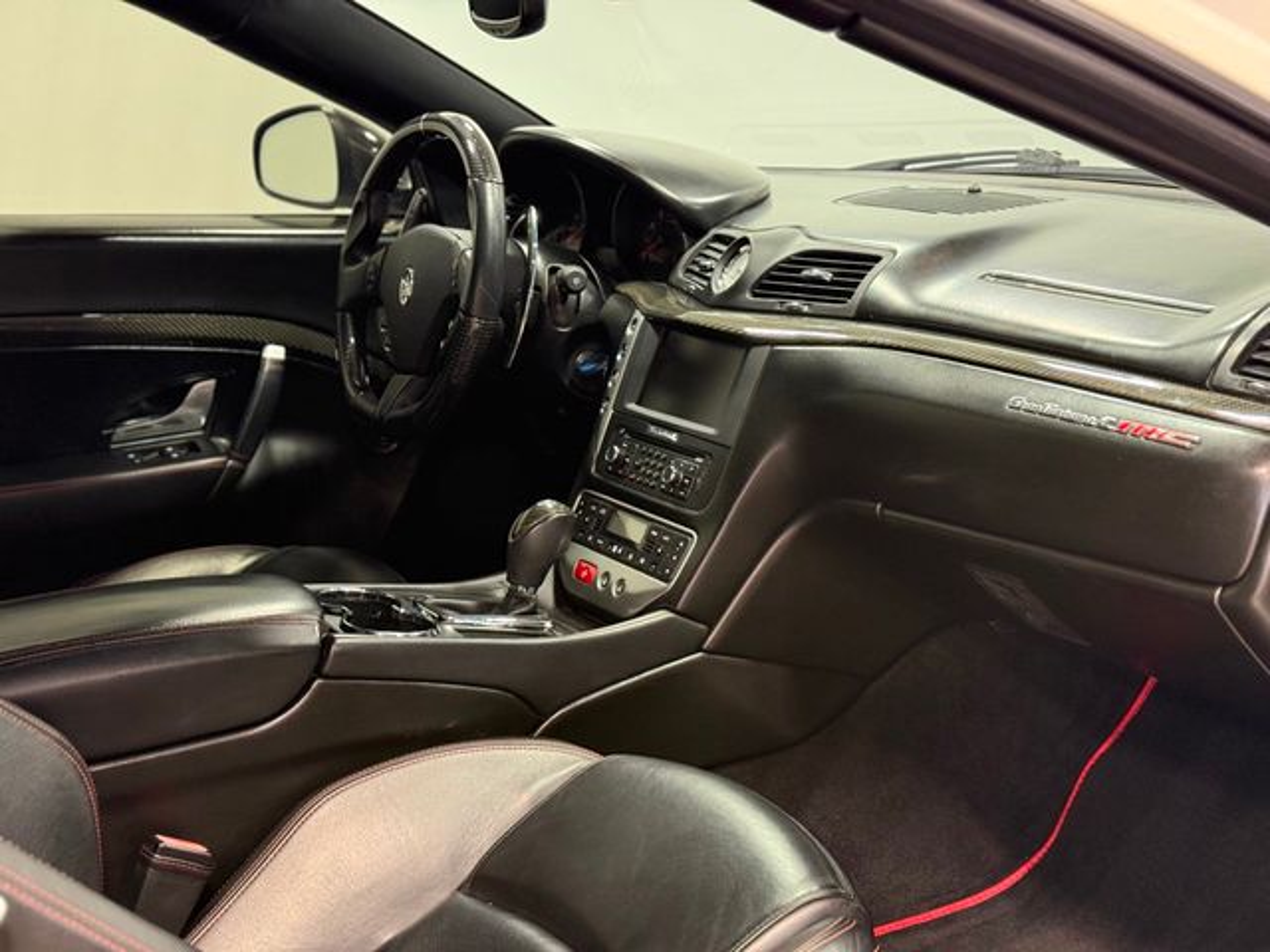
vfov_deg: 30.3
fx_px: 1761
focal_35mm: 48
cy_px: 476
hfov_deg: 39.7
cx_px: 635
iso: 200
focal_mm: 6.76
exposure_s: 1/60
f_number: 1.78
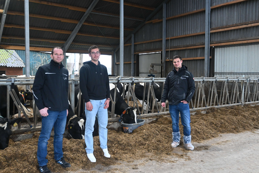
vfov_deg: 39.1
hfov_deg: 56.1
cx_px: 130
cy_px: 86
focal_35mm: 34
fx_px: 243
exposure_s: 1/125
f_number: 4
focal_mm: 22.5
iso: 2800
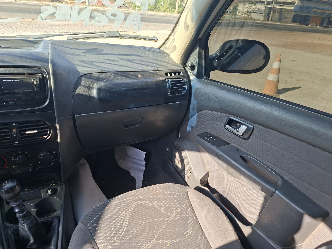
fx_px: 221
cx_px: 166
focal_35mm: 23
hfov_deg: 73.9
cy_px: 124
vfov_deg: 58.9
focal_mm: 5.54
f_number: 1.8
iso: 50
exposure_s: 1/256
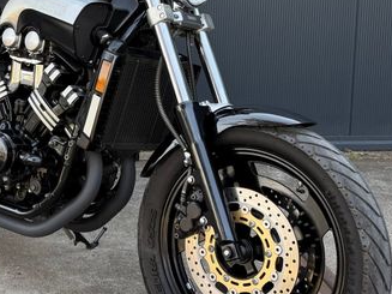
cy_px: 103
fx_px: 532
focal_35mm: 47
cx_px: 43
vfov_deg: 30.7
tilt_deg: -6.0
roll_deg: -0.2
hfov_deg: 37.9
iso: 80
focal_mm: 6.76
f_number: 1.78
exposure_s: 1/249
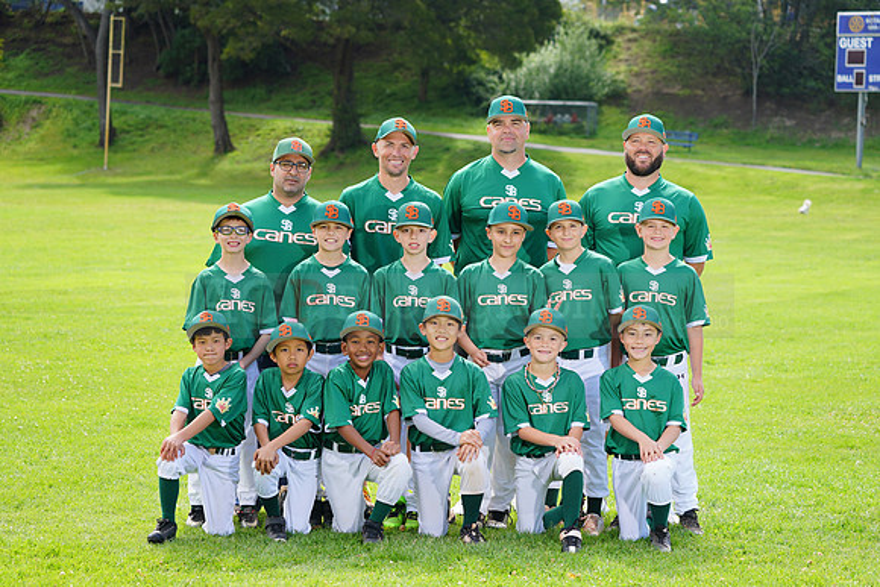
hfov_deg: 20.4
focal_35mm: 100
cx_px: 440
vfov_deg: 13.7
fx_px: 2445
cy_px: 294
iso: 100
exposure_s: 1/250
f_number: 5.6
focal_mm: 100
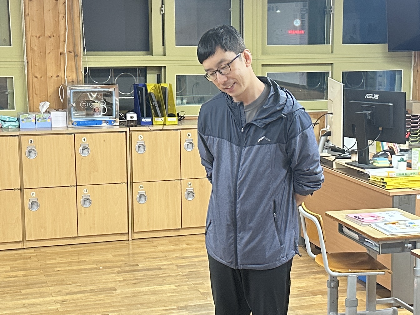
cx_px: 230
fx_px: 874
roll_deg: +0.5
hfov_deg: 27.0
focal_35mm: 72
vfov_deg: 20.4
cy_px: 185
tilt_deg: -8.9
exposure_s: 1/60
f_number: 1.78
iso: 400
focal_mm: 6.86
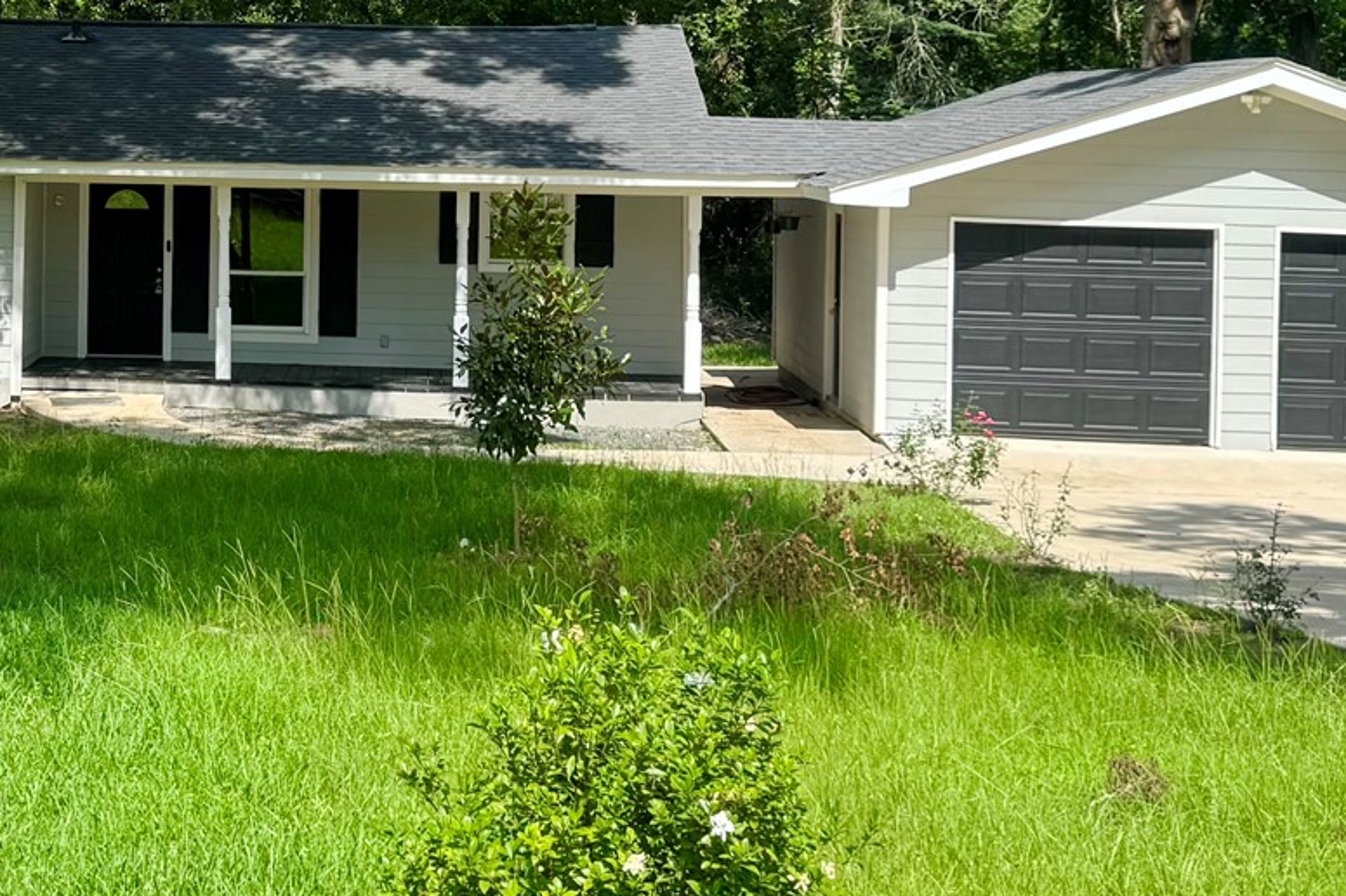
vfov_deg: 20.3
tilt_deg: -1.7
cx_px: 196
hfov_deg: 29.5
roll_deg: -0.9
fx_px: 2466
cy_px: 156
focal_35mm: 66
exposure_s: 1/1637
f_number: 1.78
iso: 80
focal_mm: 6.76
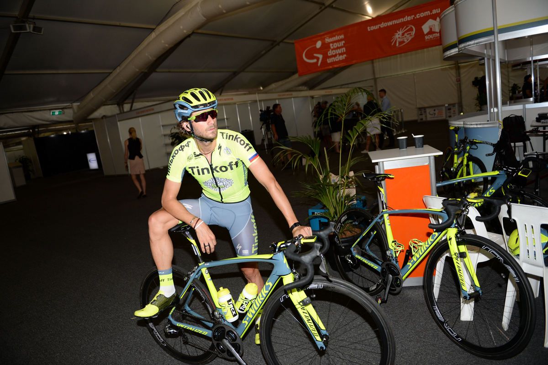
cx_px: 274
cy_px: 182
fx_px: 365
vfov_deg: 53.1
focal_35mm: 24
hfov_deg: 73.8
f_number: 2.8
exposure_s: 1/250
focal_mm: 24
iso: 200
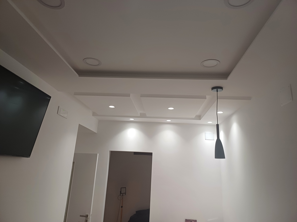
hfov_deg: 69.4
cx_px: 148
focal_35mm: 25
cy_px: 111
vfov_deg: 54.9
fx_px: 214
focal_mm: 4.65
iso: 320
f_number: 1.8
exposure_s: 1/50
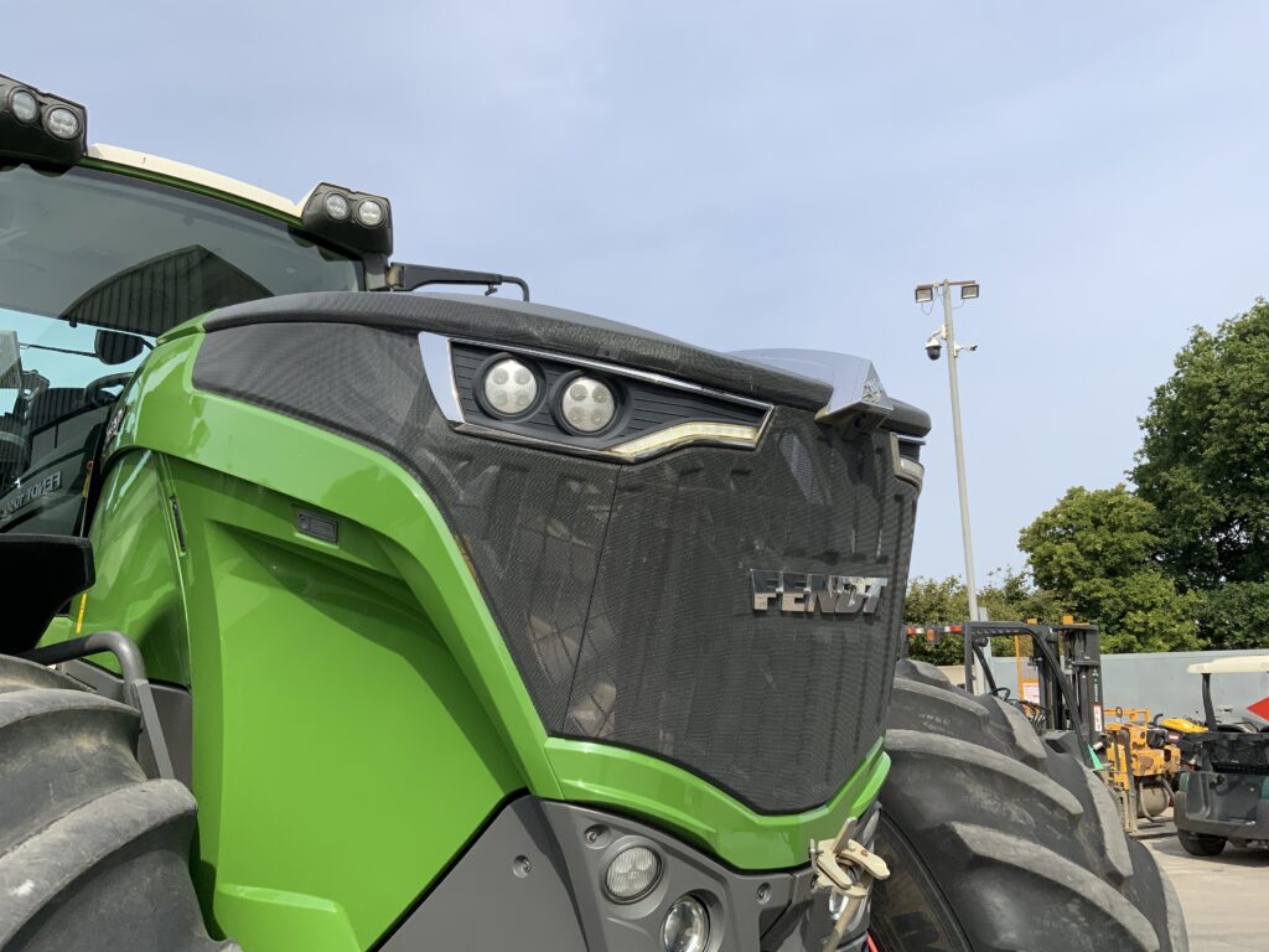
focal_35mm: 29
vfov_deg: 48.2
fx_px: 1063
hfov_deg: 61.7
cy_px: 476
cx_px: 634
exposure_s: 1/1786
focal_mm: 3
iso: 16
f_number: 1.8
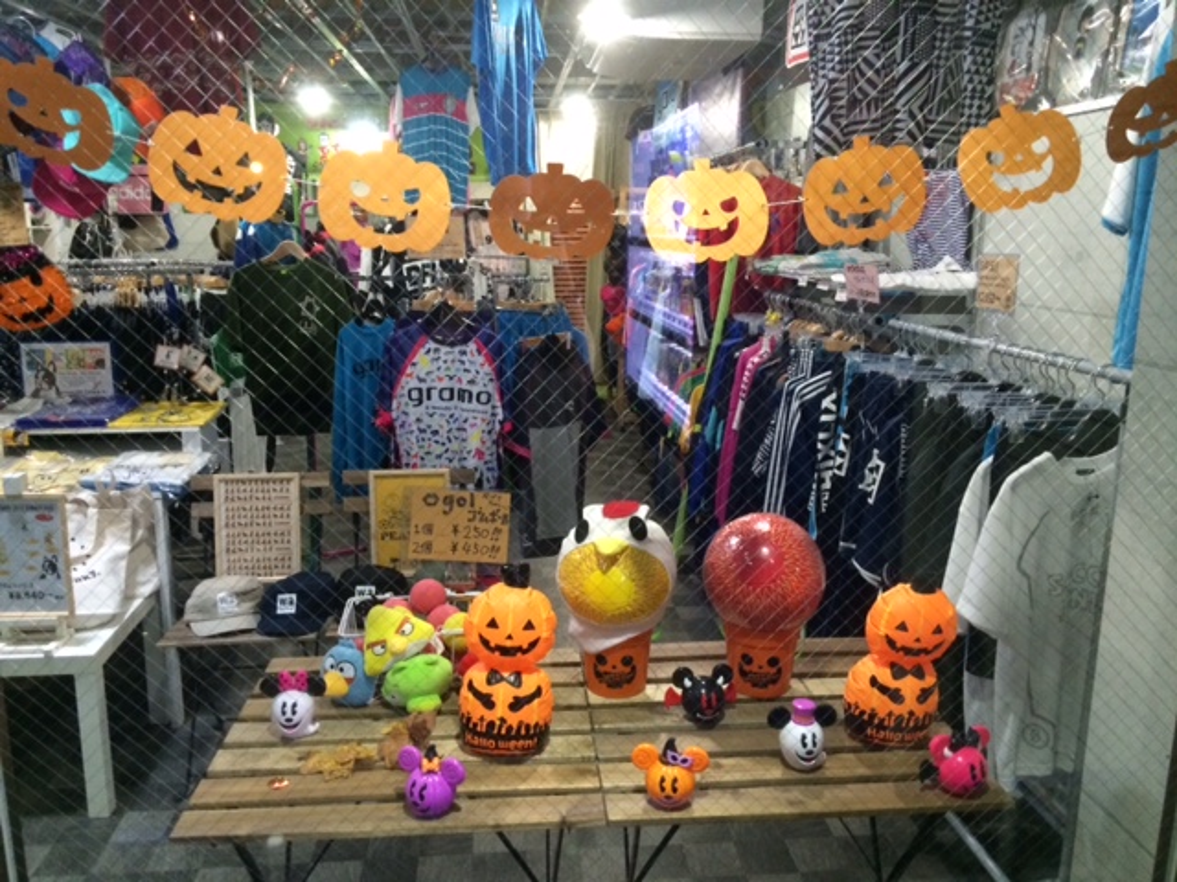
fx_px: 1020
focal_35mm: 30
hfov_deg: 60.0
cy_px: 441
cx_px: 588
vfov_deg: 46.8
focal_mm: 4.12
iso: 320
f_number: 2.2
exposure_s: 1/20
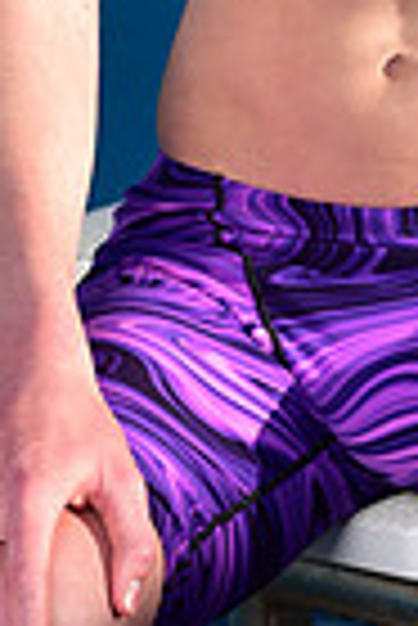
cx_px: 492
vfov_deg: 4.4
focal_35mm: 468
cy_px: -311
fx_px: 8130
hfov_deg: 2.9
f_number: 6.3
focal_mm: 112
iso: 64
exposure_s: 1/250
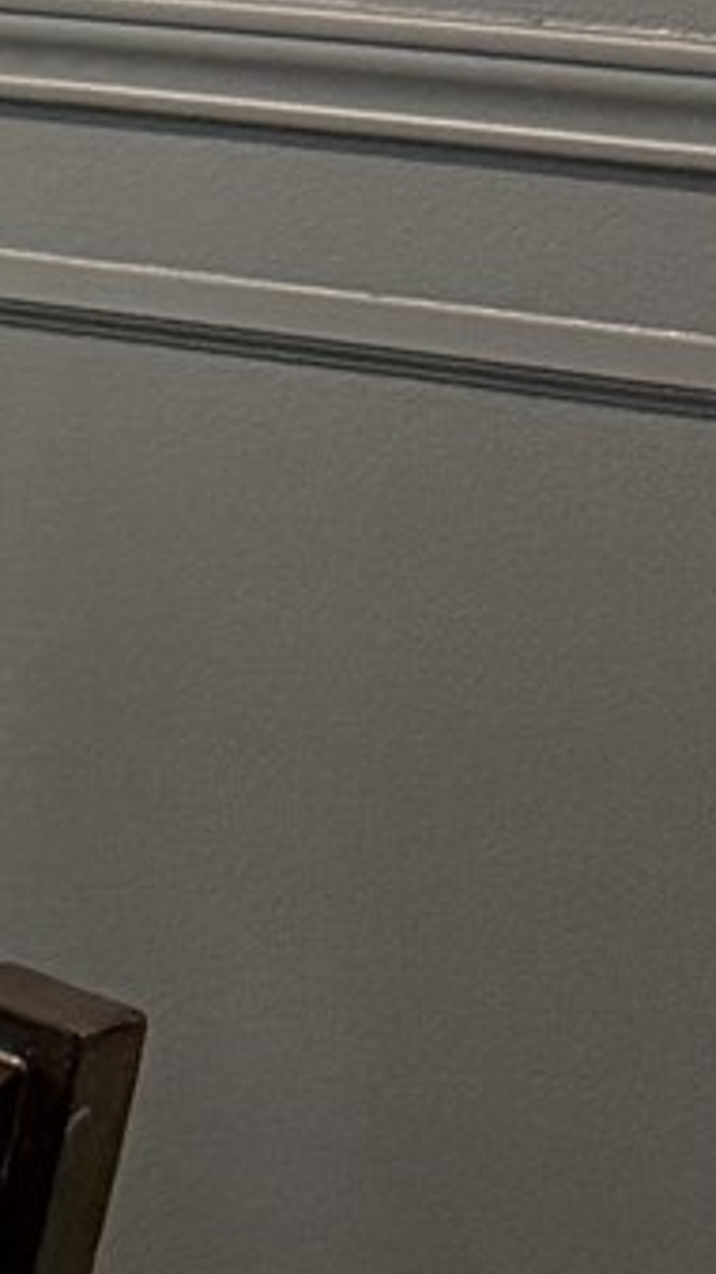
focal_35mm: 178
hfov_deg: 5.6
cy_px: 317
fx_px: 6011
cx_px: -2382
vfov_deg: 12.1
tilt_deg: -10.4
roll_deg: +0.4
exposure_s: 1/120
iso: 320
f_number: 1.78
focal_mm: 6.76
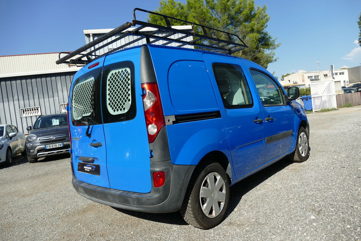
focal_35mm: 25
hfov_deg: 71.5
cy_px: 120
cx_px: 180
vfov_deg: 51.3
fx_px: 251
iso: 125
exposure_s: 1/1600
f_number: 3.2
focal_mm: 9.12
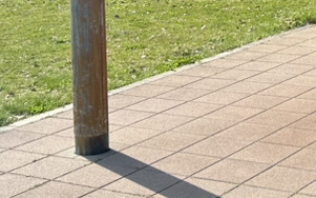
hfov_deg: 18.2
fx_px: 947
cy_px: -102
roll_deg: +2.4
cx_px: 356
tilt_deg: -2.2
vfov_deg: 11.4
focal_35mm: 110
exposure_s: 1/1645
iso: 50
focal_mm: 5.7
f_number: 1.5
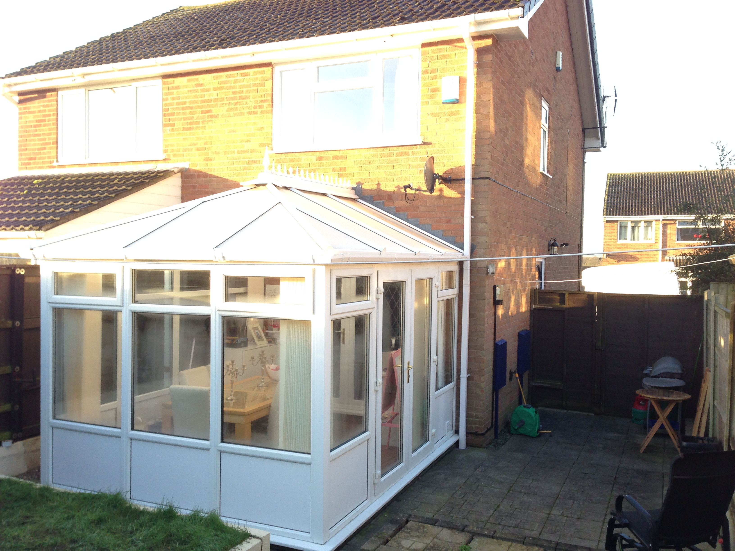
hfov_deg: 55.4
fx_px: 701
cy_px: 276
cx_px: 368
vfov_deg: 42.9
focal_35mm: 33
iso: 64
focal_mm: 4.12
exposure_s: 1/120
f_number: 2.4
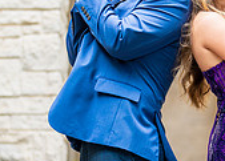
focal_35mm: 210
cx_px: 196
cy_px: 145
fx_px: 1343
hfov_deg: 9.5
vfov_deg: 6.8
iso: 320
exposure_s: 1/800
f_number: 1.2
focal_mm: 50
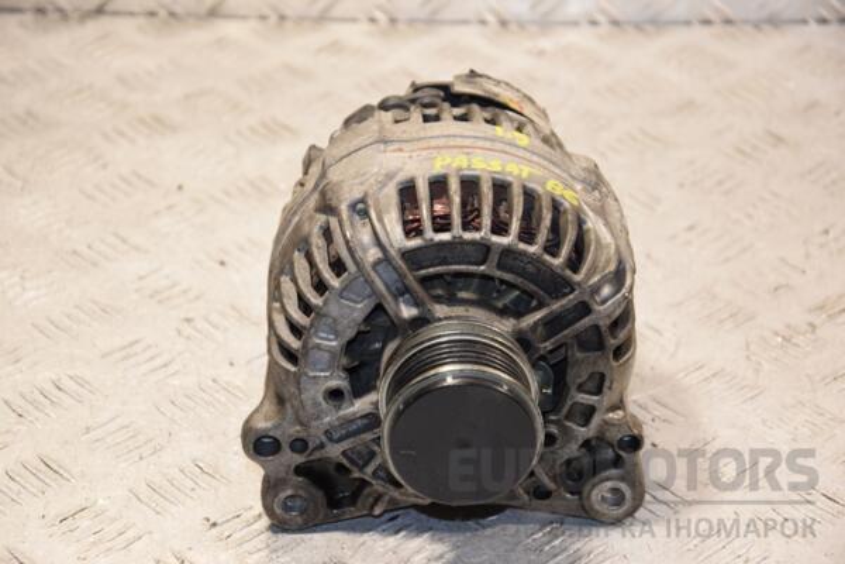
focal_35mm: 112
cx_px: 422
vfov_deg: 12.2
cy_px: 282
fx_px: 2640
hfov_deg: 18.2
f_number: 5.3
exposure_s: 1/125
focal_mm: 75
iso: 800
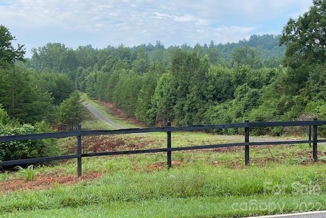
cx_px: 163
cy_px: 104
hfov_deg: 36.2
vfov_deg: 24.6
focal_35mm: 55
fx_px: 498
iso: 20
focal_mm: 6
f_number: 2
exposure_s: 1/631
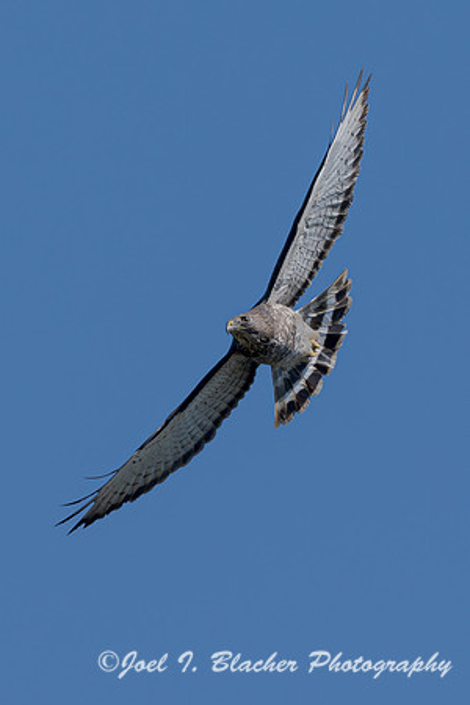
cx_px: 235
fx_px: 9791
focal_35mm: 500
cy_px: 352
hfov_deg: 2.7
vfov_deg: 4.1
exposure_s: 1/4000
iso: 720
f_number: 5.6
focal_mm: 500
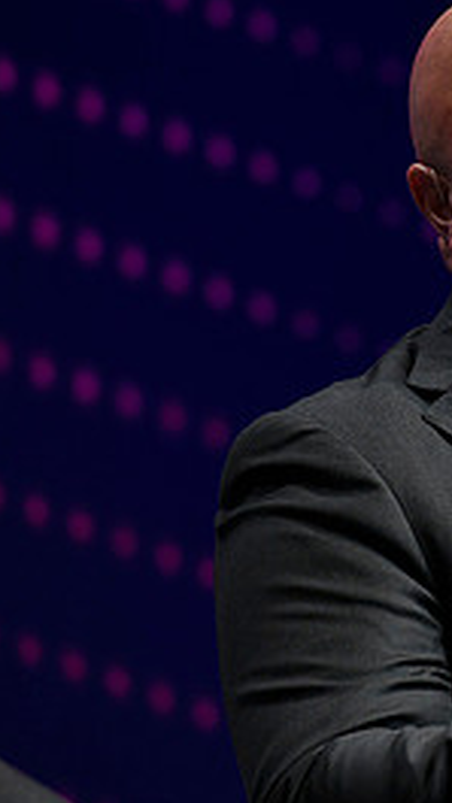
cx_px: 655
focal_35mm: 459
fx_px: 9783
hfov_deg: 2.6
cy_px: 314
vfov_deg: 4.7
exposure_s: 1/160
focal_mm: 200
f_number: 4.5
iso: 1600
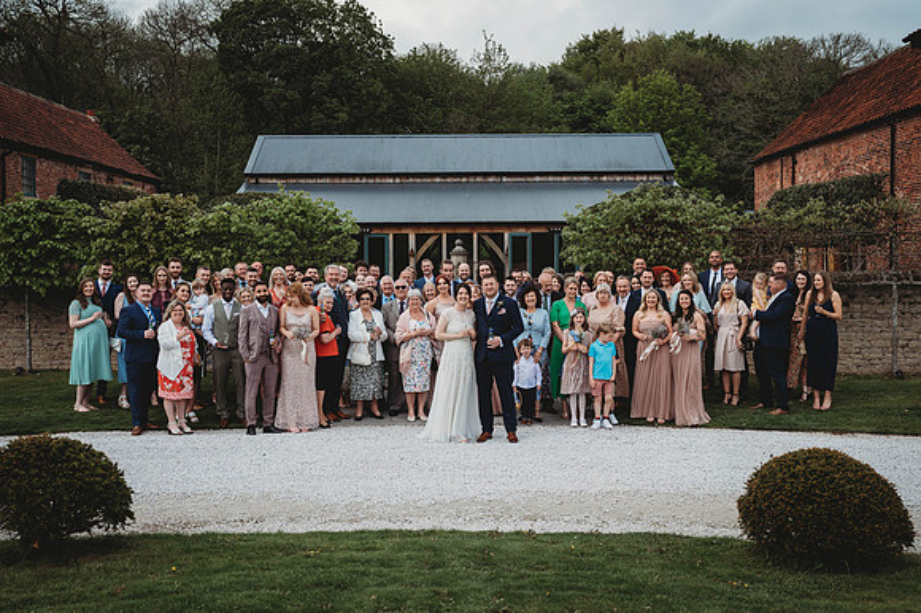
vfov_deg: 33.4
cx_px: 460
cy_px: 306
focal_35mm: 40
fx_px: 1023
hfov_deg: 48.5
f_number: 4.5
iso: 100
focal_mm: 40
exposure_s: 1/640
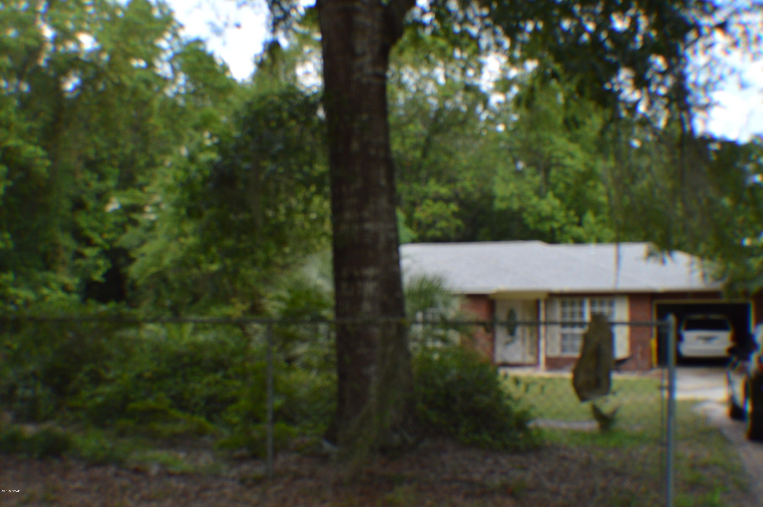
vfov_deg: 29.8
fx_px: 953
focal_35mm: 45
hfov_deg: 43.6
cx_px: 382
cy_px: 254
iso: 400
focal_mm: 30
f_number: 4.5
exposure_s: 1/640
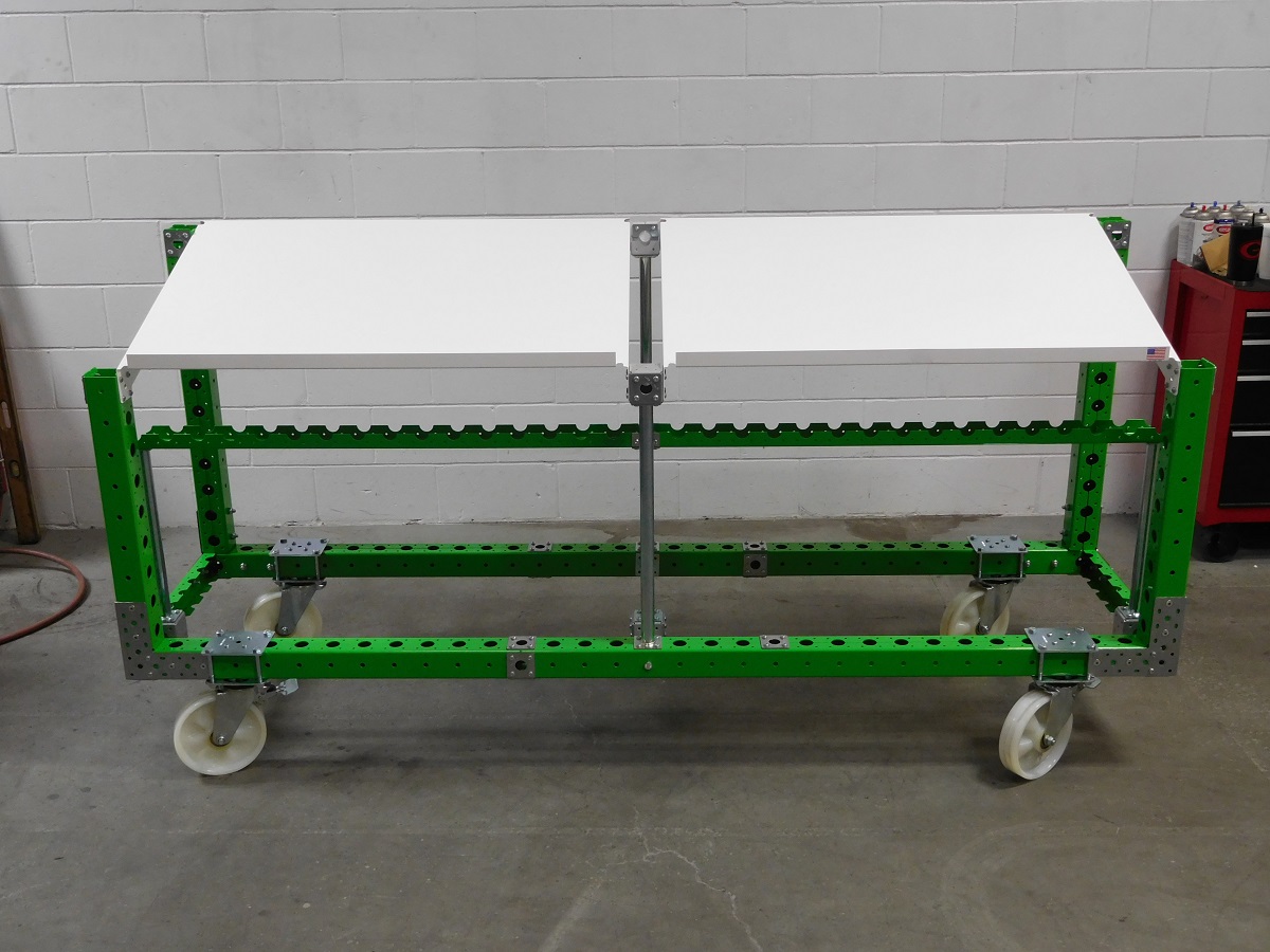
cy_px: 476
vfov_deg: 40.7
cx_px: 635
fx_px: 1284
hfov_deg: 52.6
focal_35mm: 35
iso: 250
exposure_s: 1/30
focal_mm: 6.2
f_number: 3.8
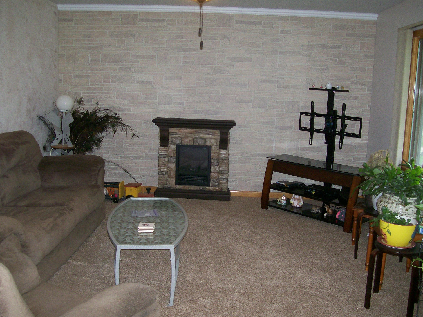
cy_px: 158
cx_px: 212
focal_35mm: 36
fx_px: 440
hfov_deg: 51.4
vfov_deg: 39.7
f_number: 2.7
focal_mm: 6
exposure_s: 1/64
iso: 140
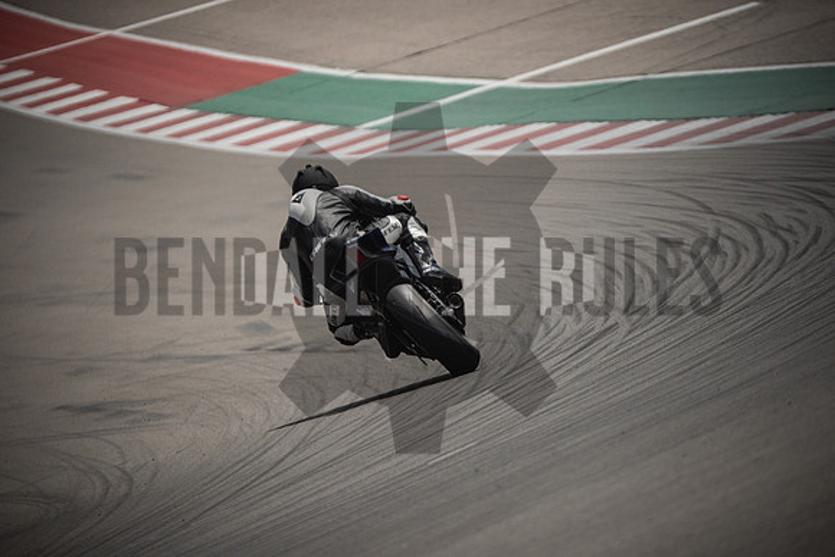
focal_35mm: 600
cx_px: 418
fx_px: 13919
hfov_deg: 3.4
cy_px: 278
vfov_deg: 2.3
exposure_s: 1/3200
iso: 640
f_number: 5.6
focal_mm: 400
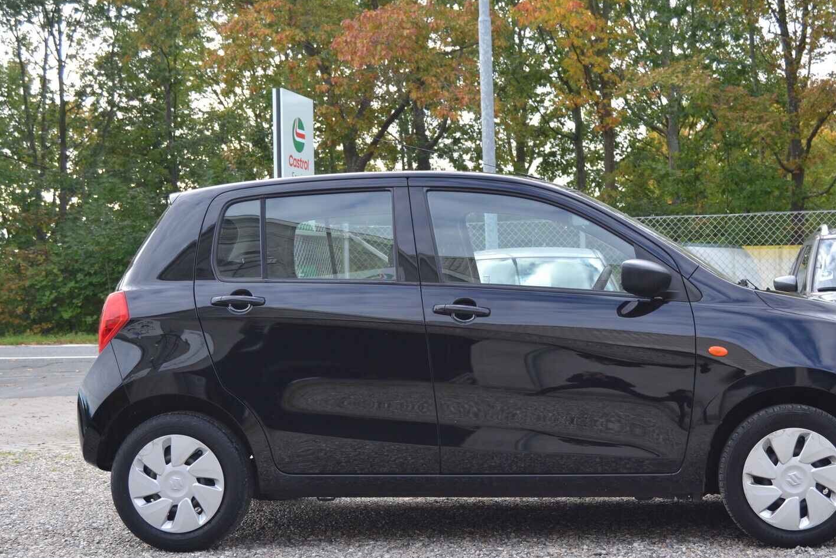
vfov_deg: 25.5
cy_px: 330
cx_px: 501
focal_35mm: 53
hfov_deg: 37.4
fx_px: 1231
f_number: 5.6
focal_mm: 26
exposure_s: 1/125
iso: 140
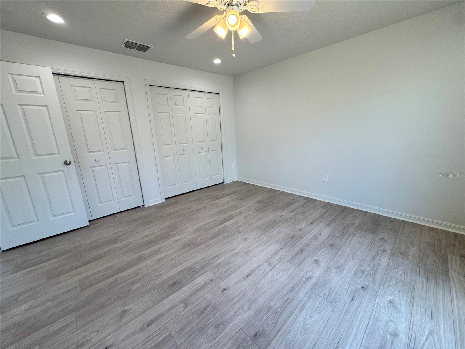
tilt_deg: -13.6
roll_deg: +2.0
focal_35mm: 14
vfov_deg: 85.7
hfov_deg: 102.1
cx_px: 232
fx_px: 188
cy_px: 174
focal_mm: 2.22
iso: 80
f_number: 2.2
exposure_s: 1/120
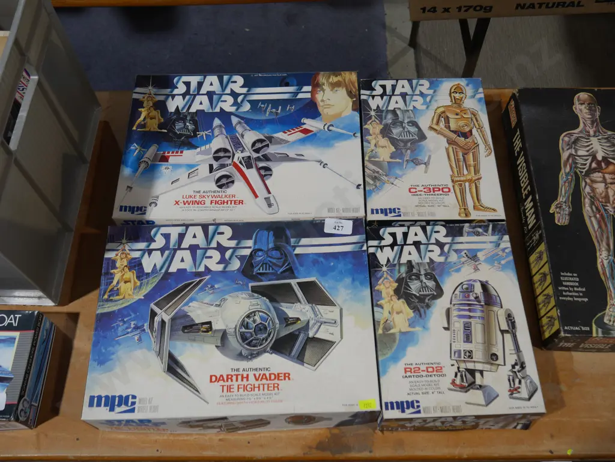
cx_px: 308
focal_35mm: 34
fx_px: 604
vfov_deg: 41.8
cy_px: 231
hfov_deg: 53.9
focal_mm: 17
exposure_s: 1/80
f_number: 4
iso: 200
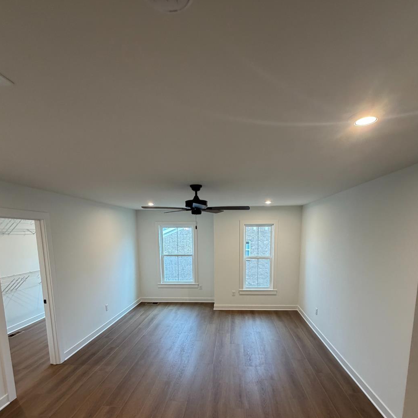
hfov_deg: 80.7
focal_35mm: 18
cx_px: 220
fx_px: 246
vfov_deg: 78.7
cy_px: 270
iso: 320
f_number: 2.2
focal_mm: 2.22
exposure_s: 1/120
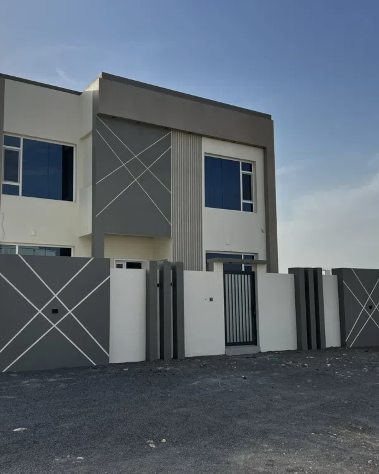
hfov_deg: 43.2
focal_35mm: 34
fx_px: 477
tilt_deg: +7.5
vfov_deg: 52.9
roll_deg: +0.7
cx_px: 155
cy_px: 237
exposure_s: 1/3460
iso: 50
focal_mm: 5.7
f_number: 1.5
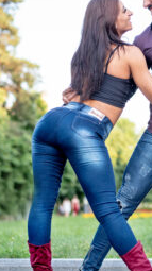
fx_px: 668
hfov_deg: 12.8
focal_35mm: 93
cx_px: 146
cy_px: 136
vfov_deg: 22.9
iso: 200
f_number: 2.2
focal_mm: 50
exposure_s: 1/400
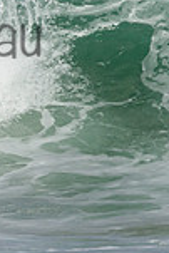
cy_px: 11
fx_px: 24848
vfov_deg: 0.6
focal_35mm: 3537
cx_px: -147
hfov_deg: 0.4
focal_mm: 800
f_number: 11
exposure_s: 1/2000
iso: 560
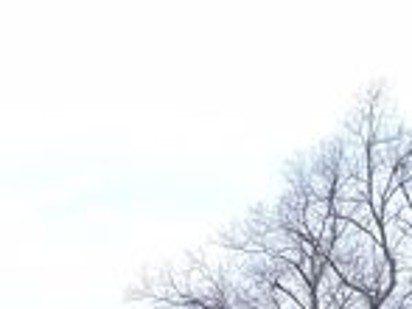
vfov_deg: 15.8
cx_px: -20
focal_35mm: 85
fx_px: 1011
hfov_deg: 22.0
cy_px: 479
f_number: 1.8
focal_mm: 4.69
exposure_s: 1/424
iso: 32
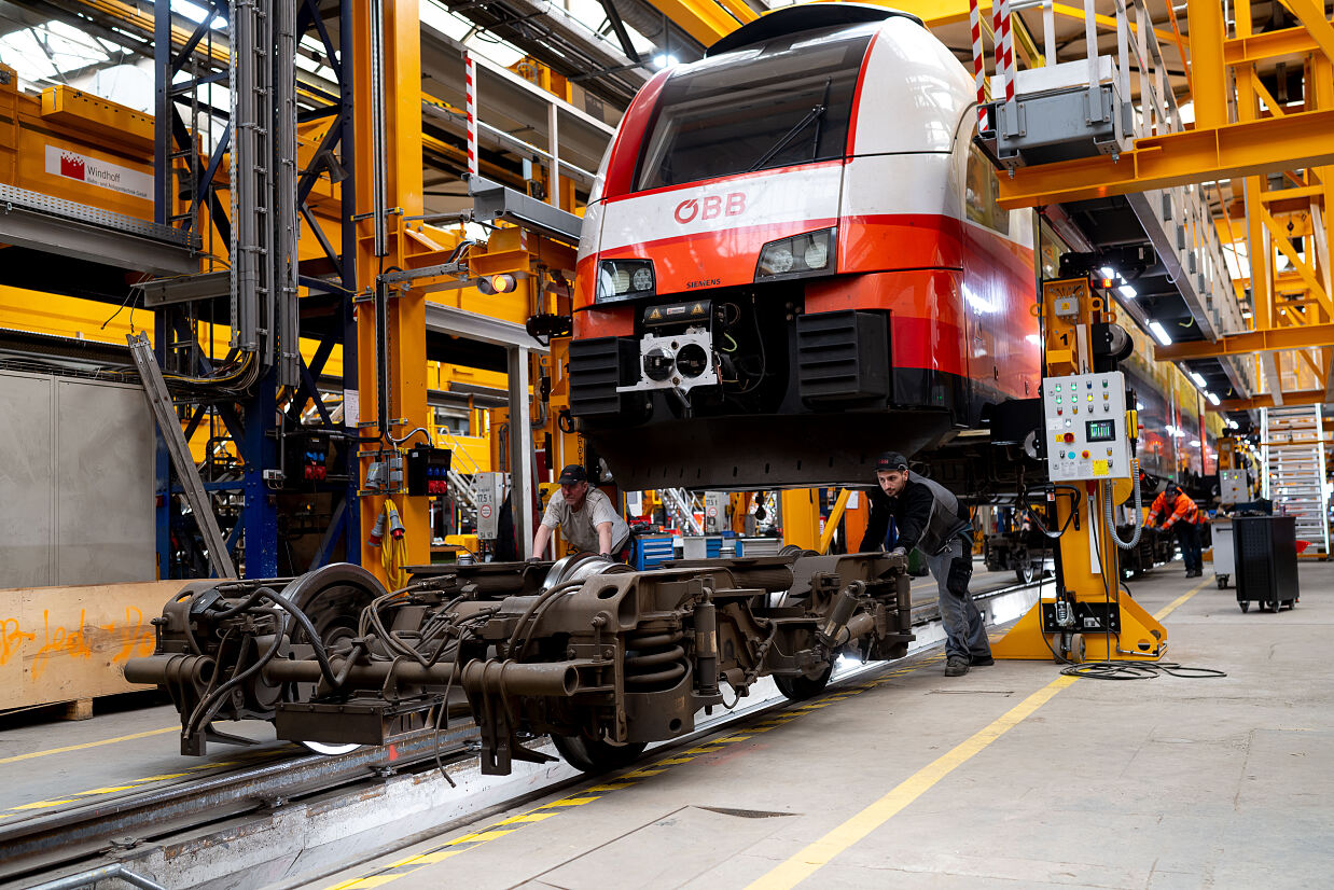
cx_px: 667
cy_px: 445
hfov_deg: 54.4
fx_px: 1297
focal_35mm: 35
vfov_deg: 37.9
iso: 250
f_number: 3.2
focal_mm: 35
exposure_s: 1/40
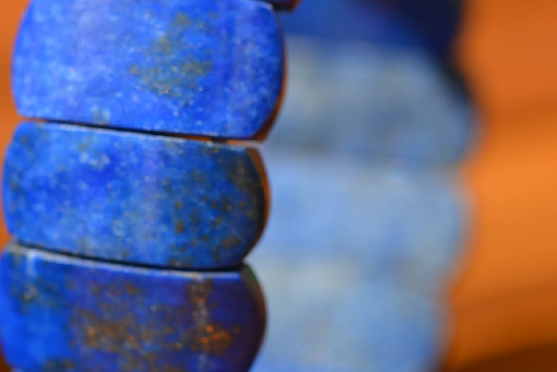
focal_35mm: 263
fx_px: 4067
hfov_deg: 7.8
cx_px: 167
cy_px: 69
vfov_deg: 5.2
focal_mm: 105
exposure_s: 1/640
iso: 200
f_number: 6.3
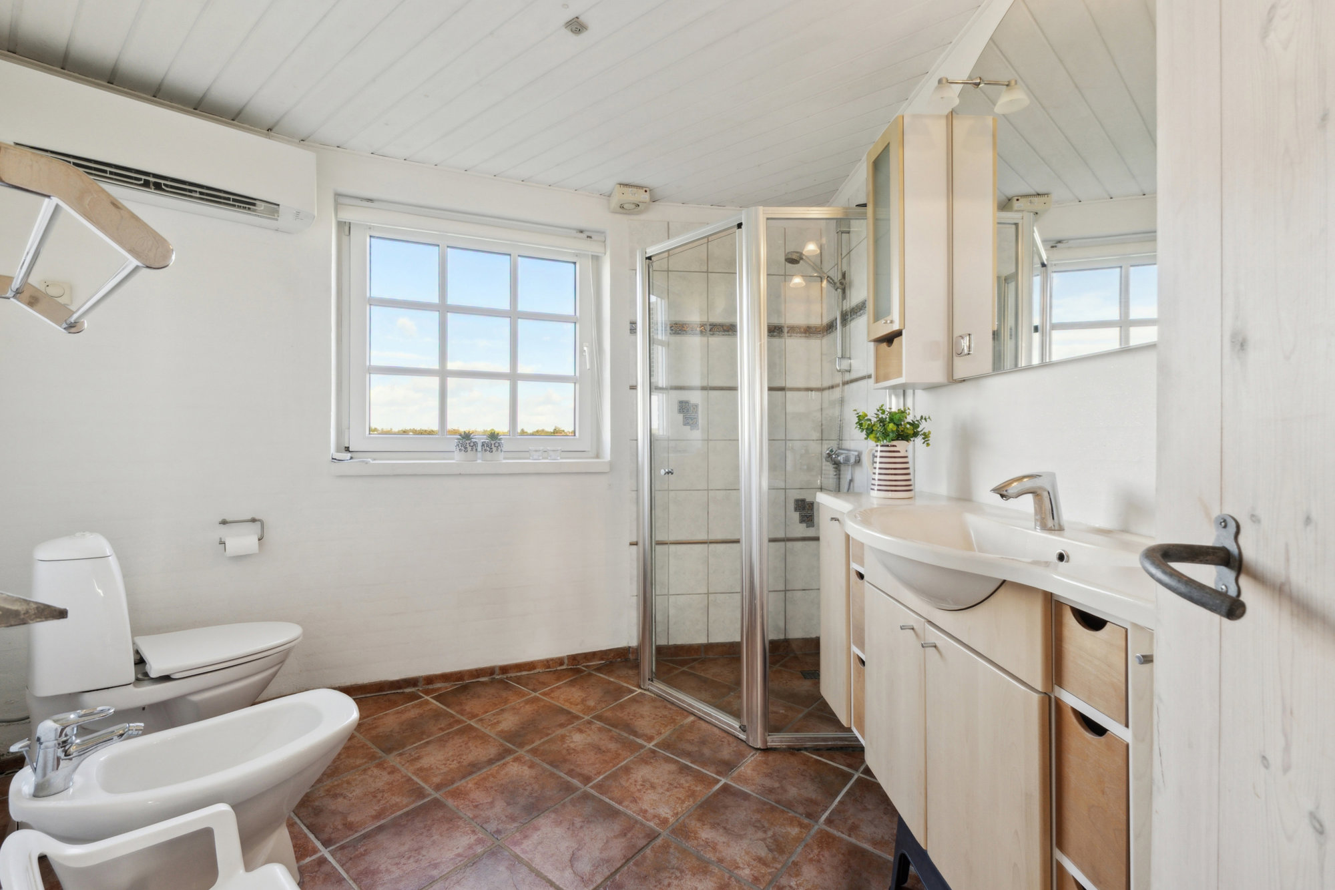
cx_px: 668
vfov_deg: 74.6
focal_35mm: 16
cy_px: 445
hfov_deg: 97.6
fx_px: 584
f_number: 8
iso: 200
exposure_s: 1/30
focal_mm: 10.5
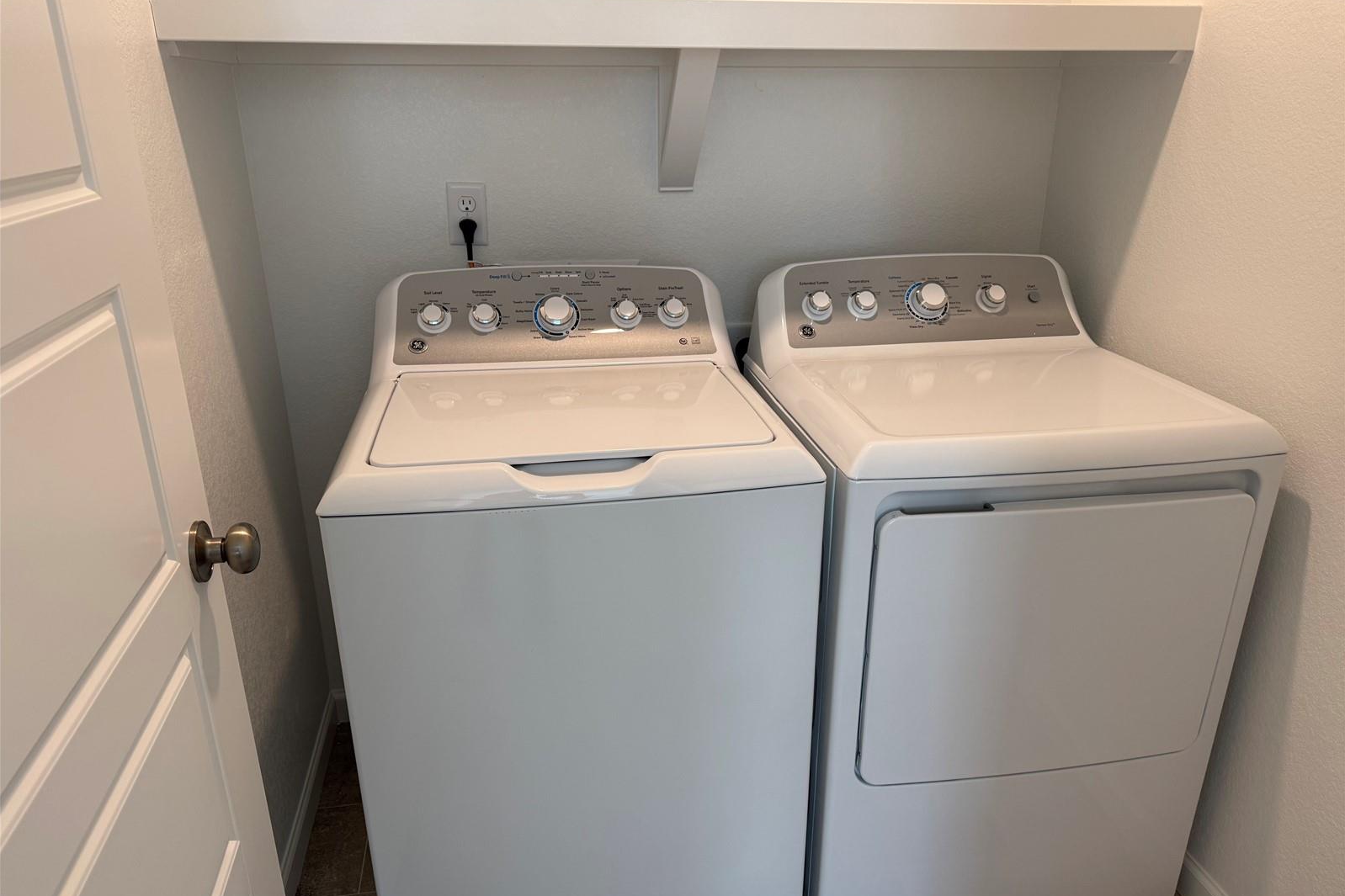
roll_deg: -0.6
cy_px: 470
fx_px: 934
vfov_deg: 51.3
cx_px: 672
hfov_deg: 71.5
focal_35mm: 25
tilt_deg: -20.7
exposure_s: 1/120
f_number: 1.78
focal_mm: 6.76
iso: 125
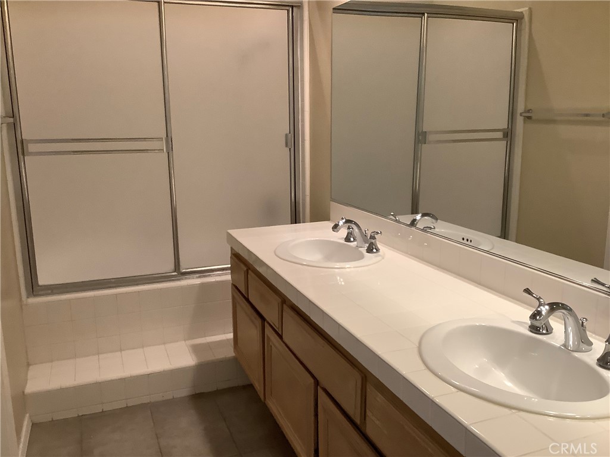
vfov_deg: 45.4
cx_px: 305
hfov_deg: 58.4
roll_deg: +0.9
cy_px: 228
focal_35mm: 31
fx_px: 546
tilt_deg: -12.9
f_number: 2.4
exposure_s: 1/60
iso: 200
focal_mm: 3.3
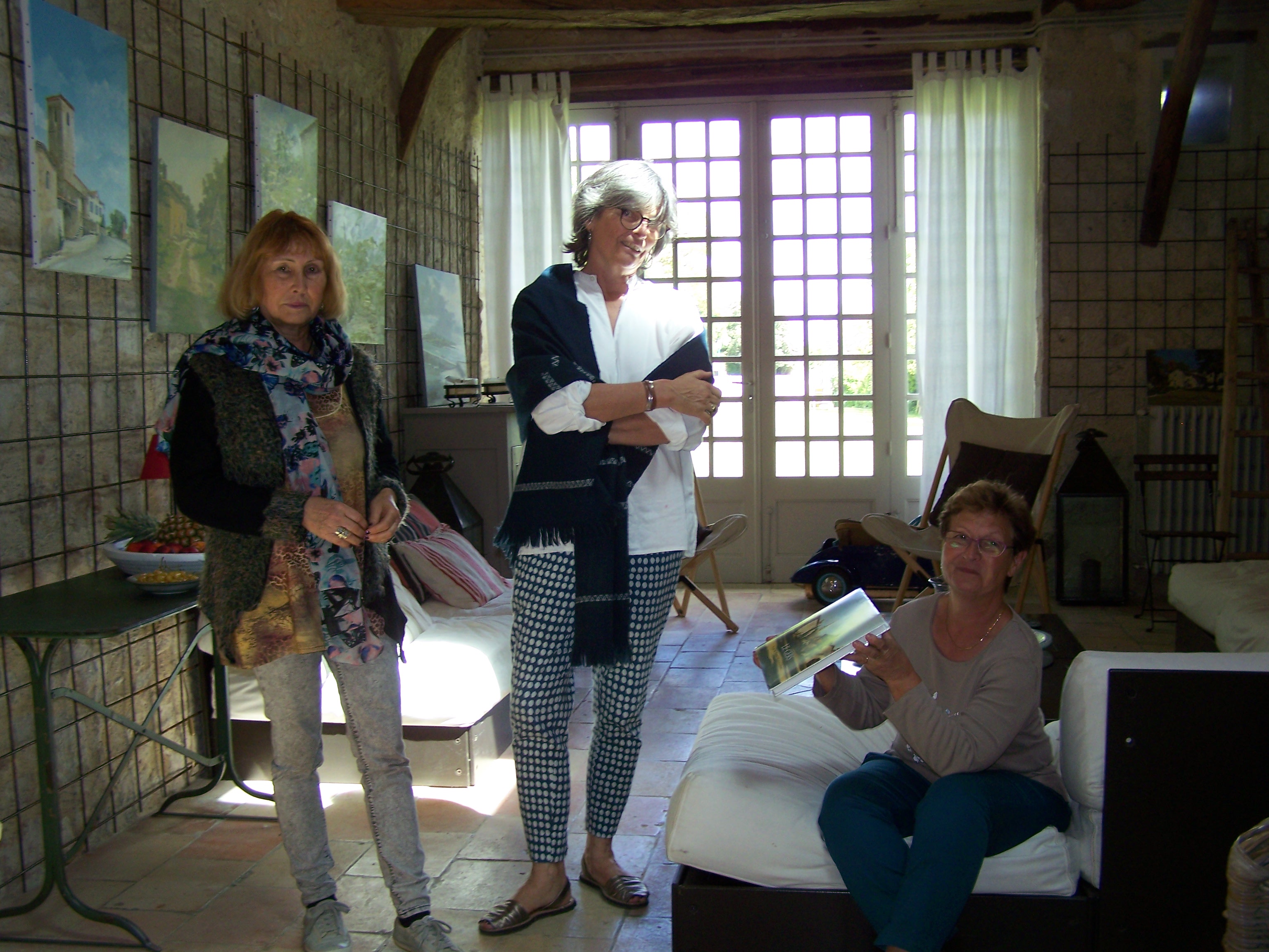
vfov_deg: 37.7
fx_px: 1393
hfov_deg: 49.0
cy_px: 476
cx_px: 634
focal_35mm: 38
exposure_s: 1/60
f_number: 2.8
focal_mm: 6.3
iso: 80
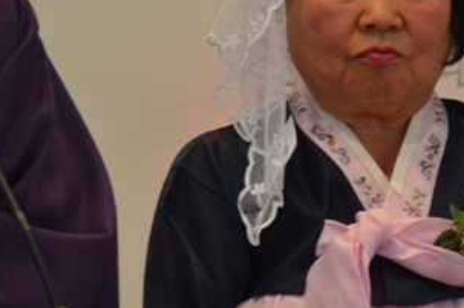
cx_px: 348
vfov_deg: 2.2
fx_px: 8158
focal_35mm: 634
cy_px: 15
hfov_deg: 3.3
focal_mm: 200
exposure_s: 1/60
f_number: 5.6
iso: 1600
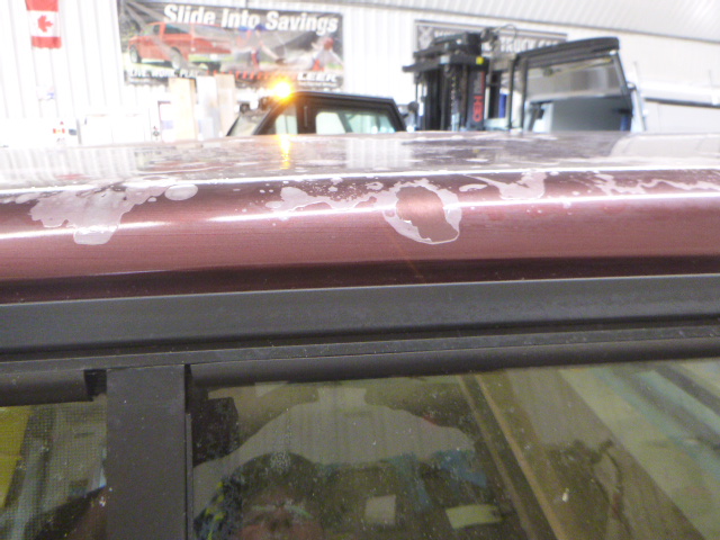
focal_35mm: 25
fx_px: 520
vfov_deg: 54.9
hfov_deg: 69.4
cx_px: 360
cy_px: 270
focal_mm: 4.5
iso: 400
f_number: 3.9
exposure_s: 1/10
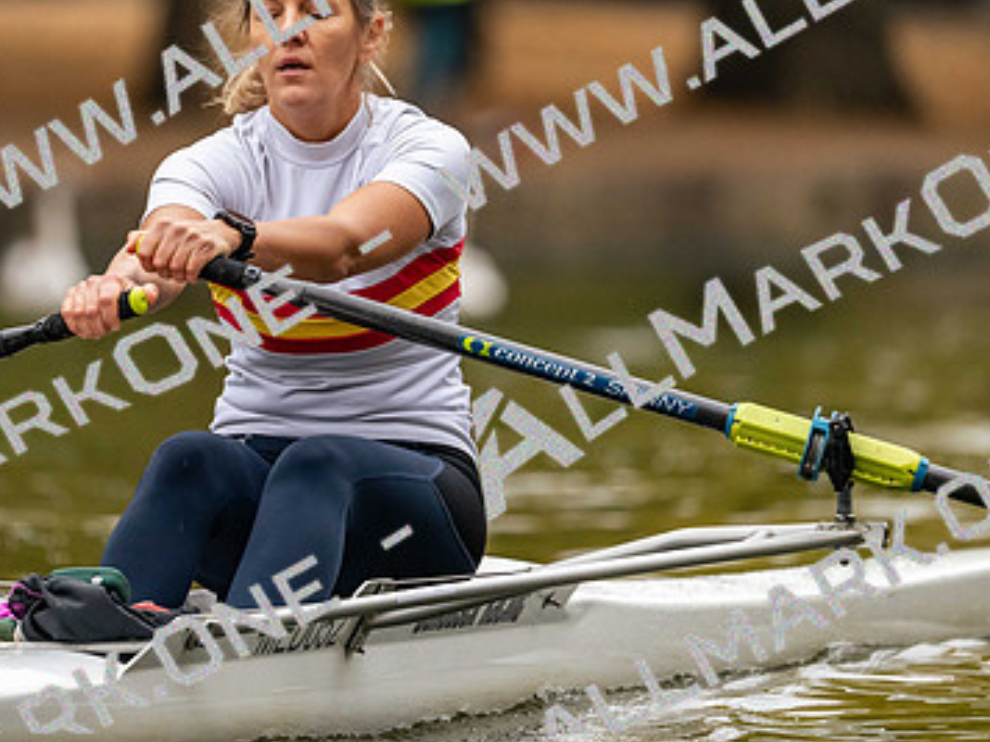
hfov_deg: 3.2
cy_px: 257
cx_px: 234
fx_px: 17903
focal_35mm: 626
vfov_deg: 2.4
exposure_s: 1/2000
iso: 2800
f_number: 4.5
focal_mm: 400
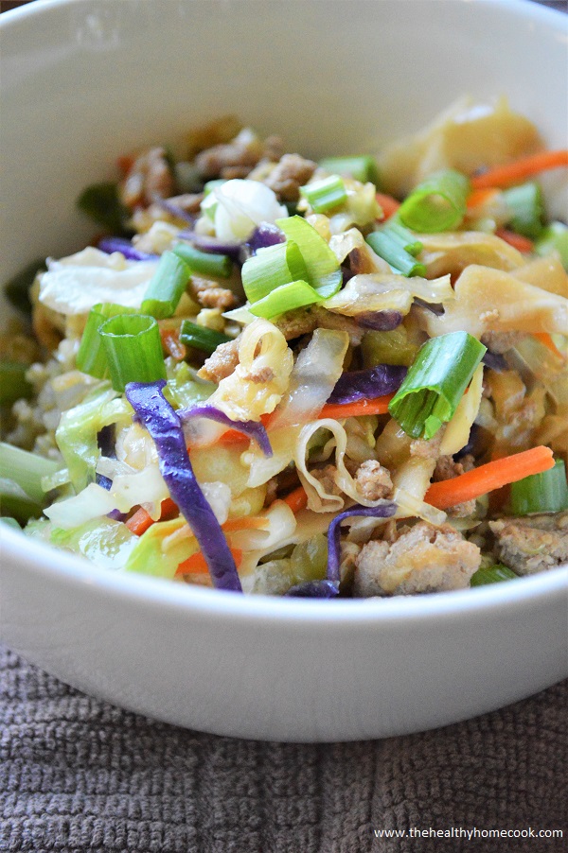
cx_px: 284
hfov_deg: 18.9
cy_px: 426
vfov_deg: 28.1
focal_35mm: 72
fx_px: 1706
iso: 3200
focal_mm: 48
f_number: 5.6
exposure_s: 1/250
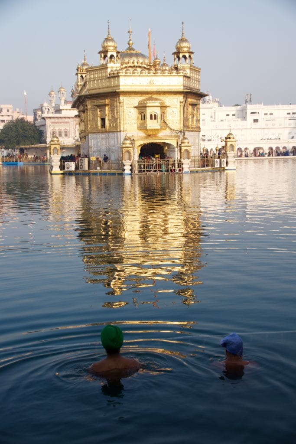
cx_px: 148
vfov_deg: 35.0
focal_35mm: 57
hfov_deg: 23.8
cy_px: 222
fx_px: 703
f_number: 7.1
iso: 200
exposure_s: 1/200
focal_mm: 38
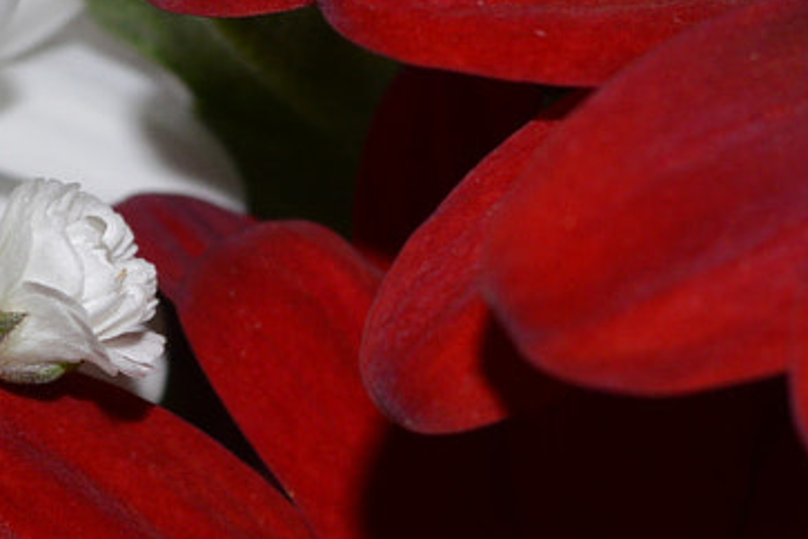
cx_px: 120
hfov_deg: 8.2
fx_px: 5633
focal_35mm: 251
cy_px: 372
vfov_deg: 5.5
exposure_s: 1/60
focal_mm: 38
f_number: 8
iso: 100
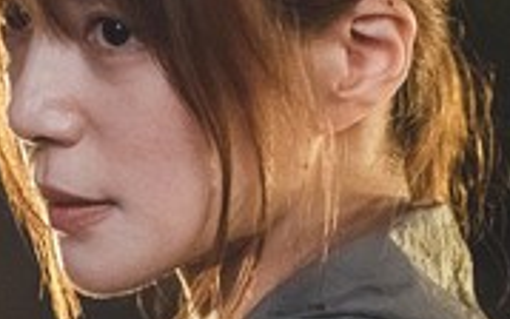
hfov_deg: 3.1
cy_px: 288
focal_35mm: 682
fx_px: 9482
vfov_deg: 1.9
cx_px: 114
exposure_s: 1/100
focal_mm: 200
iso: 25600
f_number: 2.8
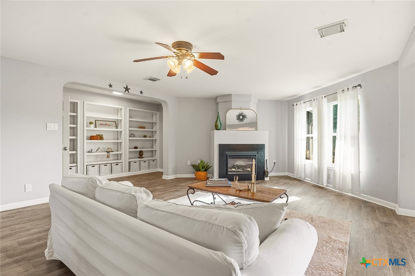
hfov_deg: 96.7
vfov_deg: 73.7
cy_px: 138
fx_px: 184
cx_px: 208
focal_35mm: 16
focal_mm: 16
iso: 2000
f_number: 7.1
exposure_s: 1/100
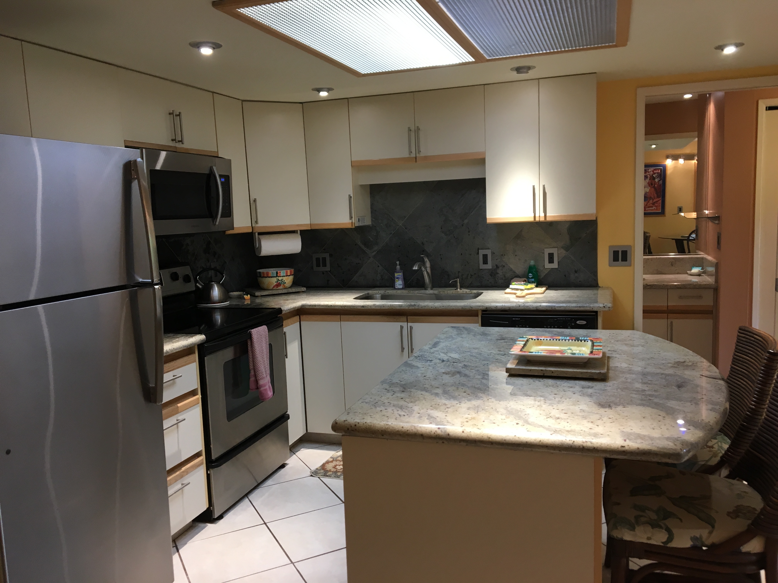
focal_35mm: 29
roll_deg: +3.0
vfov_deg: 48.2
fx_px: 652
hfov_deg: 61.7
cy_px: 292
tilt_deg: -7.3
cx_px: 389
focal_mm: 4.15
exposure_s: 1/30
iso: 50
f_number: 2.2
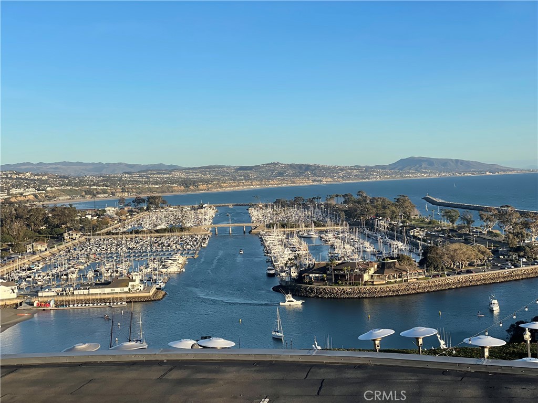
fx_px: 808
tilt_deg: -0.8
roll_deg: +2.5
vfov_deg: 28.0
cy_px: 202
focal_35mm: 52
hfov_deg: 36.8
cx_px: 269
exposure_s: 1/1229
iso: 25
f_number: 2
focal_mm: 6
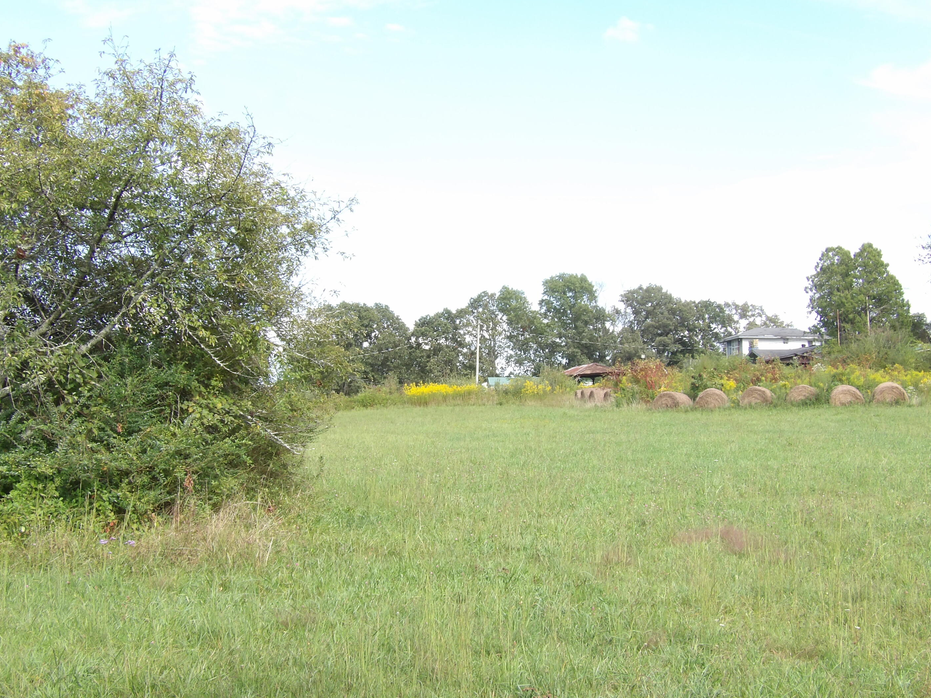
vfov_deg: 29.7
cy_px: 354
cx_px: 477
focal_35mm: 49
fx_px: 1318
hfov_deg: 38.9
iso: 100
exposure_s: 1/60
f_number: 7.6
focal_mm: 8.2
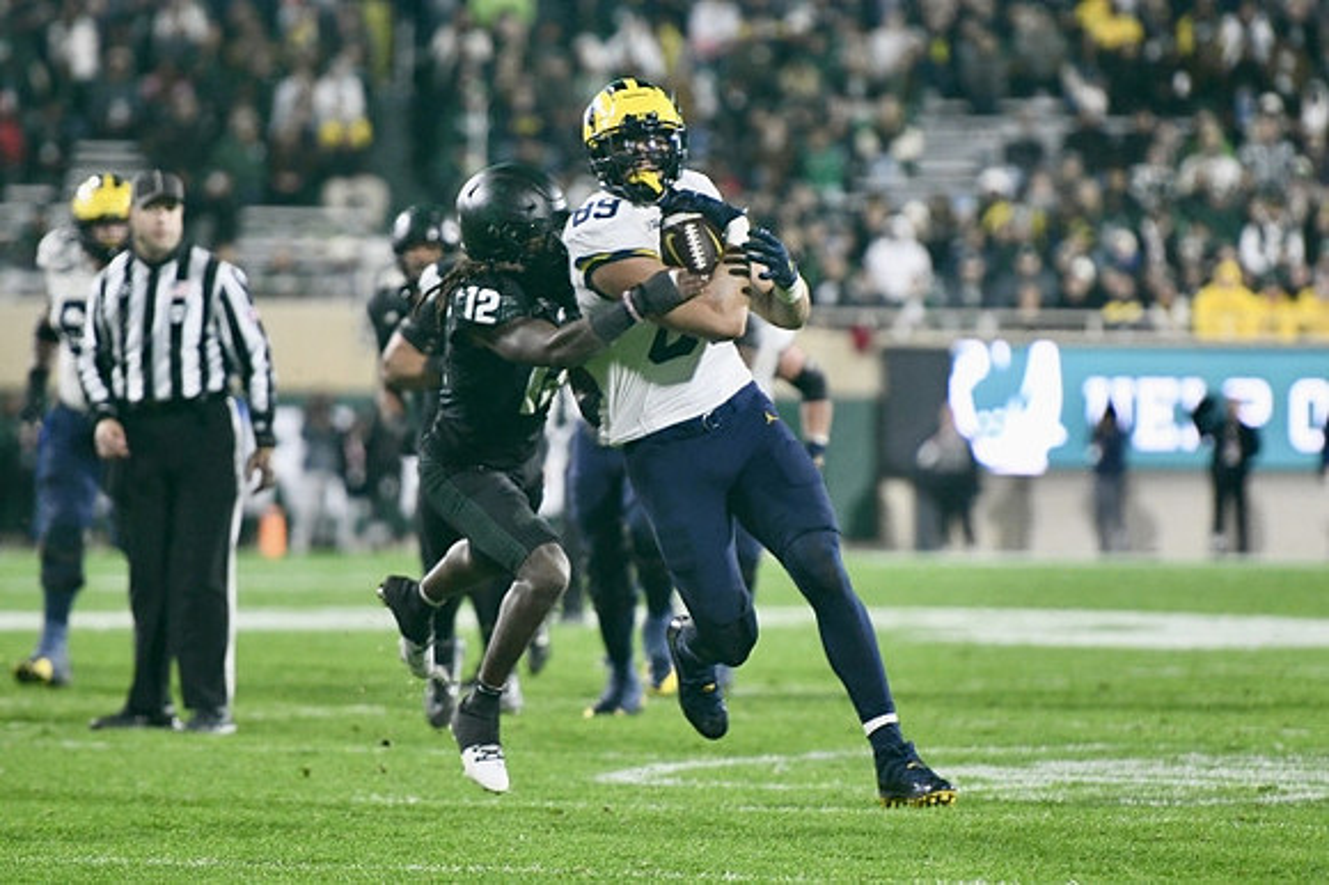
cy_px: 442
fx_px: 11068
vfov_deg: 4.6
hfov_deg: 6.9
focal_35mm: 300
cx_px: 664
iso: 3200
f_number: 2.8
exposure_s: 1/1250
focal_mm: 200
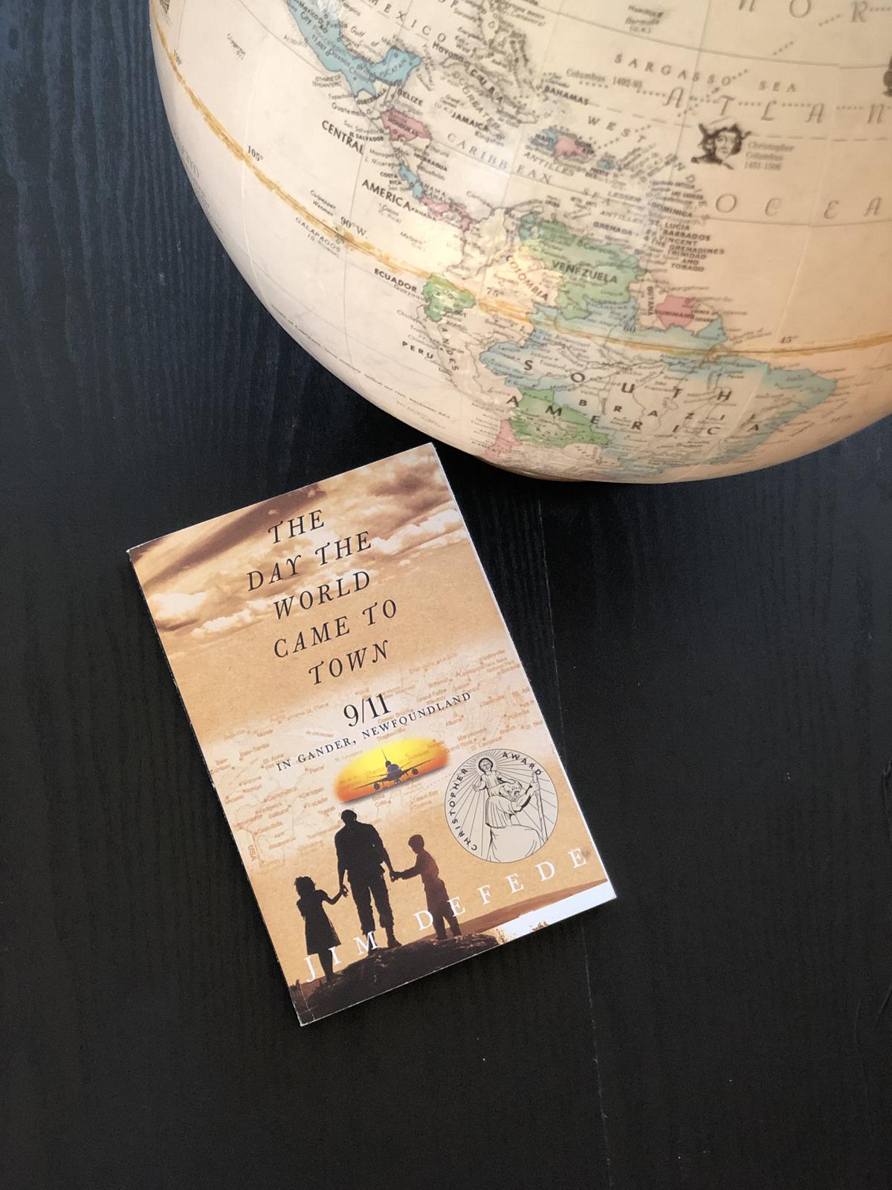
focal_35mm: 52
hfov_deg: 28.0
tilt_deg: -76.1
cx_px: 446
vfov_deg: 36.8
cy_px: 595
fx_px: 1787
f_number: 2.4
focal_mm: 6
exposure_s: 1/30
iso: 160
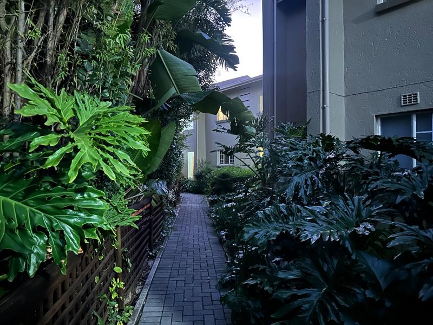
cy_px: 162
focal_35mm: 24
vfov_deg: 56.8
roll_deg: +1.1
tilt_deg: +1.1
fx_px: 300
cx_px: 216
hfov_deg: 71.6
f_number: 1.78
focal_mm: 6.86
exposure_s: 1/9
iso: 2500
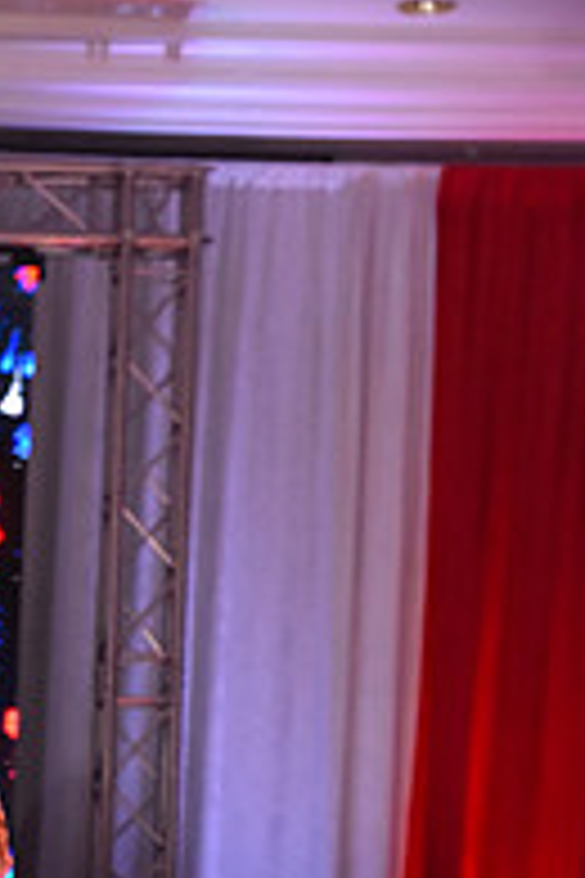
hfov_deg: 5.6
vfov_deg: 8.3
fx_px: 5947
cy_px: 1153
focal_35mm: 244
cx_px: -236
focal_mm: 82
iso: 2500
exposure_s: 1/320
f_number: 6.3
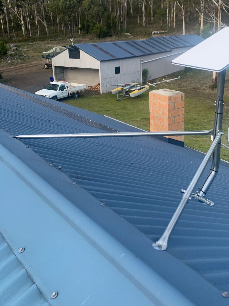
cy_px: 138
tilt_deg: -15.2
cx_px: 170
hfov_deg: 36.0
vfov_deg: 47.8
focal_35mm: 39
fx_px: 344
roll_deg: -0.1
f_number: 1.8
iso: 25
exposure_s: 1/540
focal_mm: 4.25
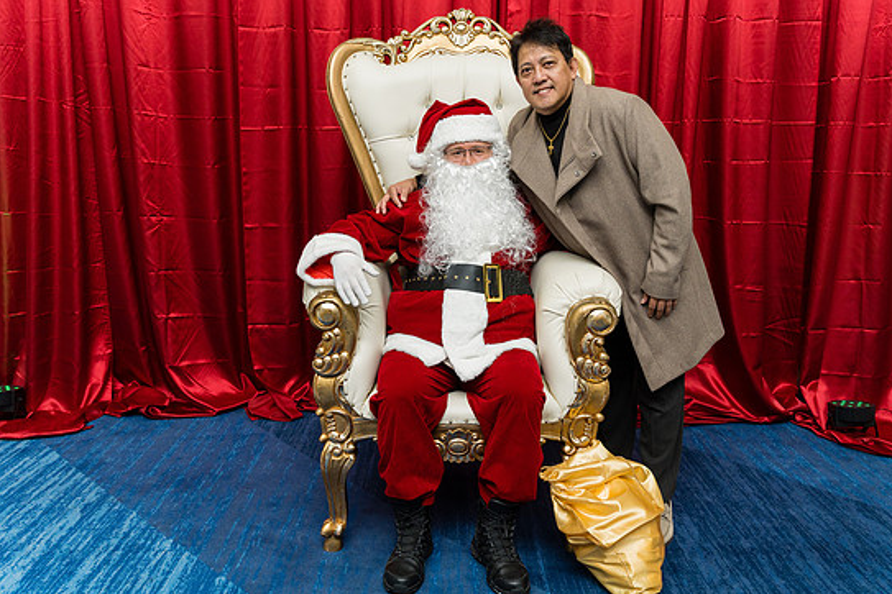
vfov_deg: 42.3
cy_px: 288
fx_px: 768
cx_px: 457
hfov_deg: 60.3
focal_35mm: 31
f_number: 4
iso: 1000
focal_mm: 29
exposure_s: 1/250
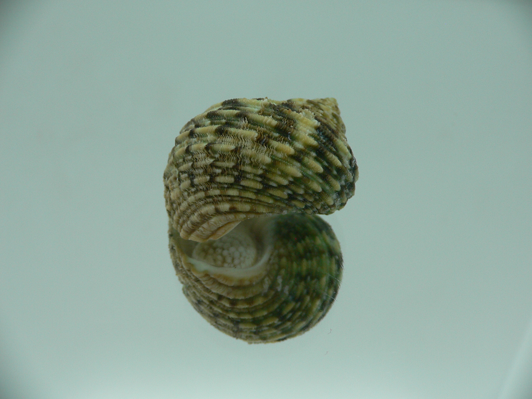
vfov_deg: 40.7
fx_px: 538
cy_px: 200
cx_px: 266
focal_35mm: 35
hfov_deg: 52.6
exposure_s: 1/60
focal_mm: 4.6
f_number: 2.8
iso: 80
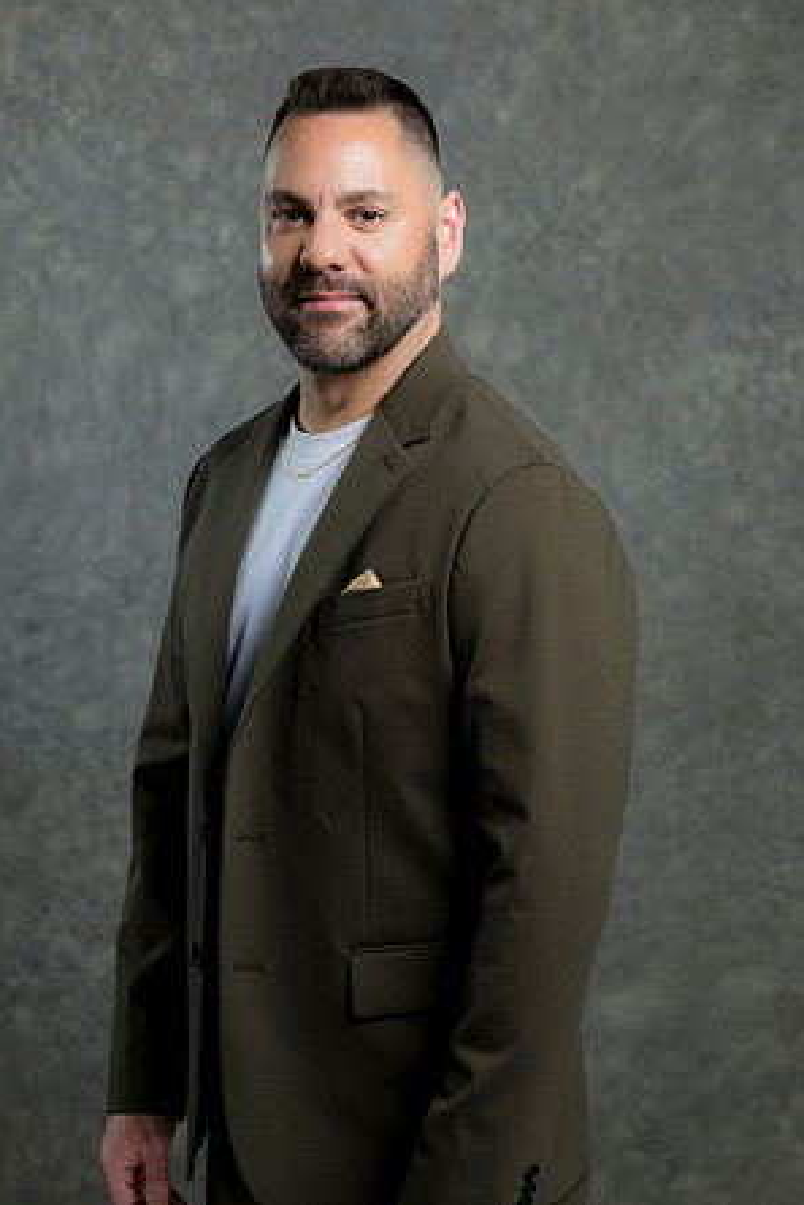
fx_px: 2879
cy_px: 598
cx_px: 401
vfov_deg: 23.6
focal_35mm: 86
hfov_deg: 15.9
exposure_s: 1/200
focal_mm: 85
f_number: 5
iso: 125
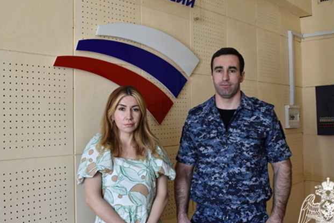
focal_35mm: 40
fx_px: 371
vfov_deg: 33.5
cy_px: 108
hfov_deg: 48.4
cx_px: 162
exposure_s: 1/125
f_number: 5.6
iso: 400
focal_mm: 22
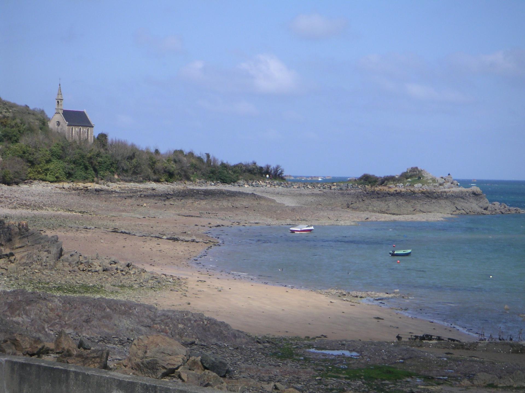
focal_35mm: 95
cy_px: 196
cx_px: 262
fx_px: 1441
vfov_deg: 15.6
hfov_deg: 20.7
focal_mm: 14.7
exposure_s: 1/750
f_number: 3.4
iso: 50
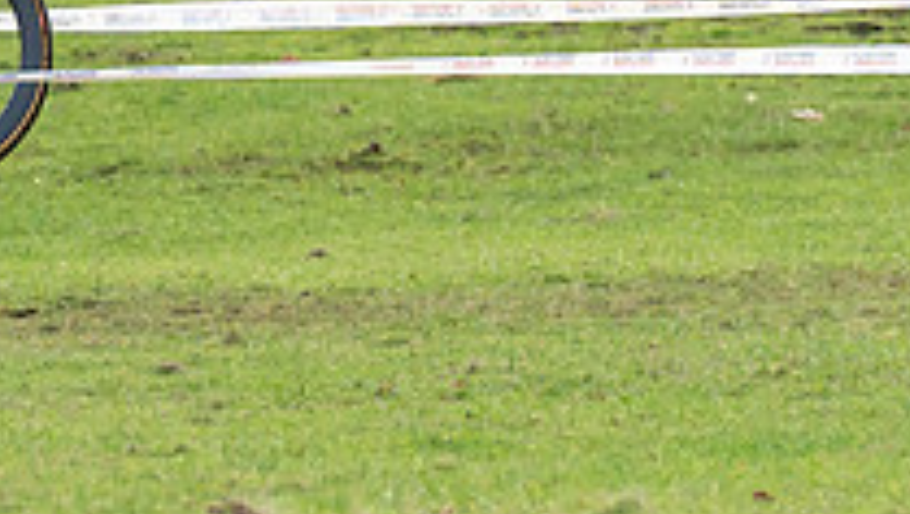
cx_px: -203
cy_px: -99
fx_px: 23668
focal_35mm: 980
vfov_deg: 1.2
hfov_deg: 2.2
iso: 800
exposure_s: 1/800
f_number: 4.5
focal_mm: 180
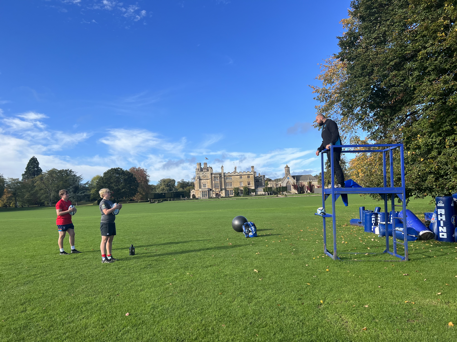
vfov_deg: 53.1
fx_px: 343
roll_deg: +2.9
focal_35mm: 26
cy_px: 171
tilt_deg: +4.0
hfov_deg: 67.3
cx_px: 228
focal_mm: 5.7
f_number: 1.5
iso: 50
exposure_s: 1/2457
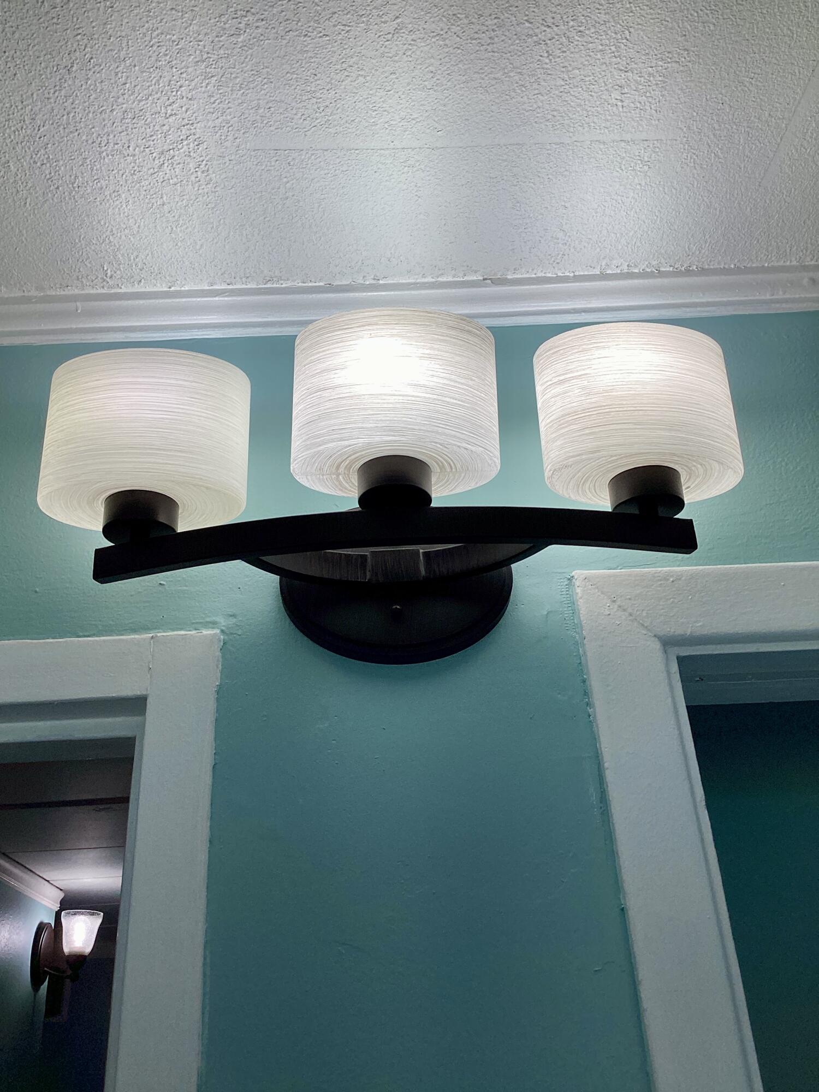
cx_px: 410
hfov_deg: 45.4
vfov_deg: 58.4
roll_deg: +2.8
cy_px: 546
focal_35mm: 31
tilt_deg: +29.3
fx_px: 978
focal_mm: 3.3
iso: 25
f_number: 2.4
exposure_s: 1/283
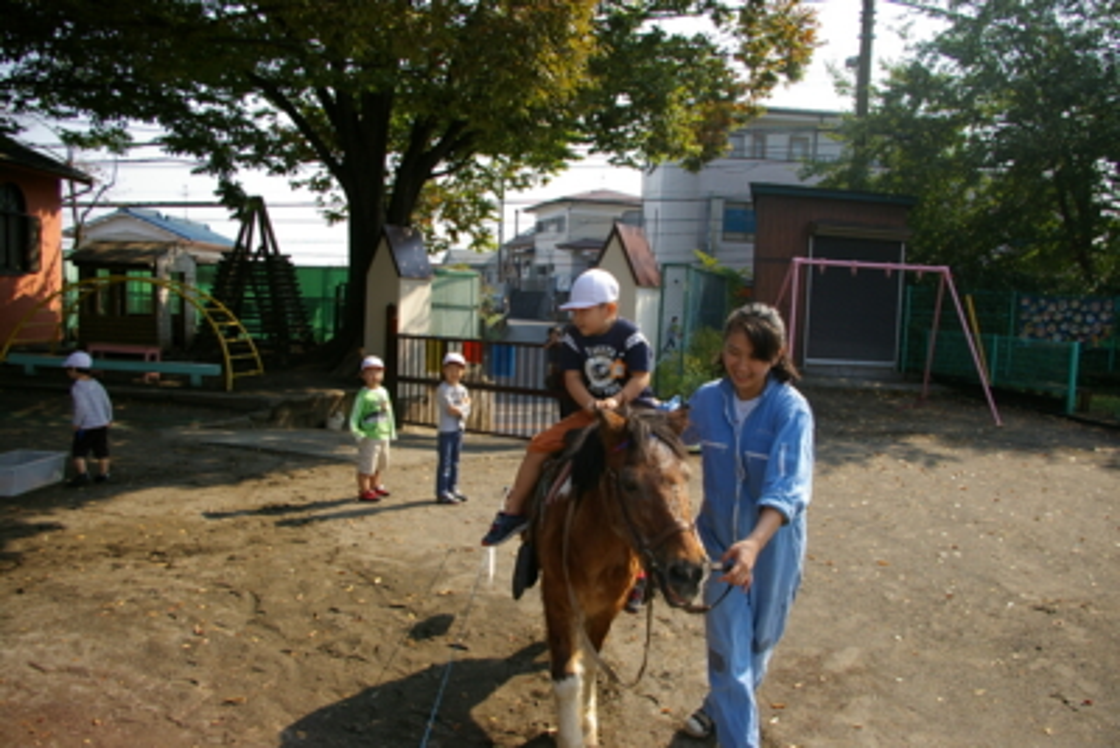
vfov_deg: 48.0
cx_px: 560
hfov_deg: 67.4
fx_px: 840
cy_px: 374
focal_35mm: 27
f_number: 6.7
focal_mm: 18
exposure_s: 1/250
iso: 200
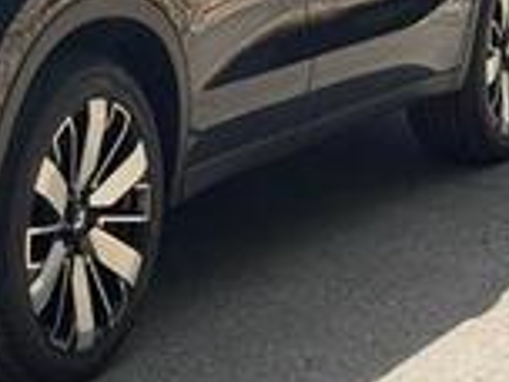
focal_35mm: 159
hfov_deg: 12.1
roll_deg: +1.6
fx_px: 2338
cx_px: -121
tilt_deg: -5.7
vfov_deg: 9.3
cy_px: -27
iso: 80
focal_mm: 6.76
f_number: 1.78
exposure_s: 1/1980
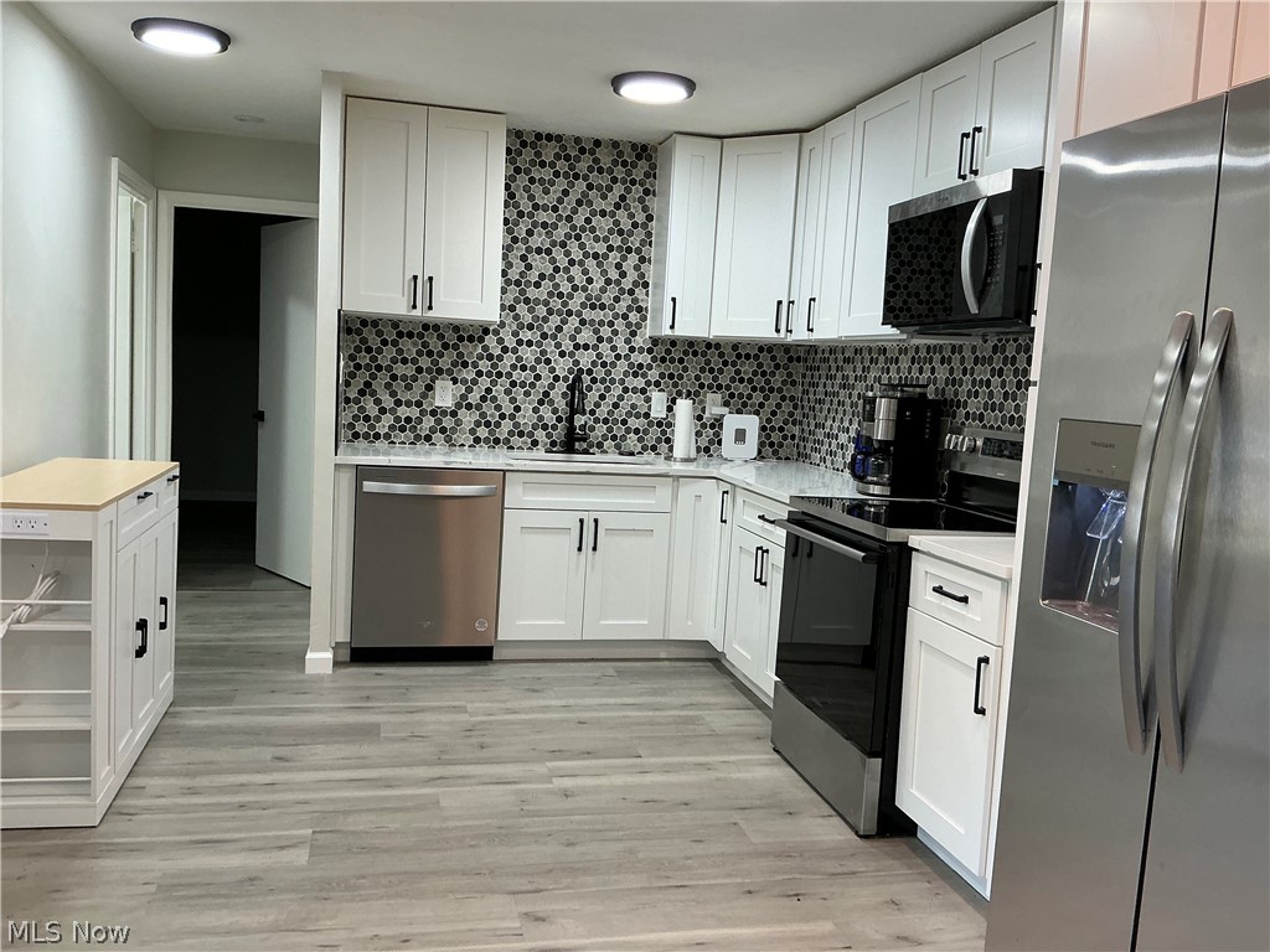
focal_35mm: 28
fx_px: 1027
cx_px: 635
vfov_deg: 49.7
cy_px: 476
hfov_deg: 63.4
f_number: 1.8
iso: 64
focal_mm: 3
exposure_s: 1/60
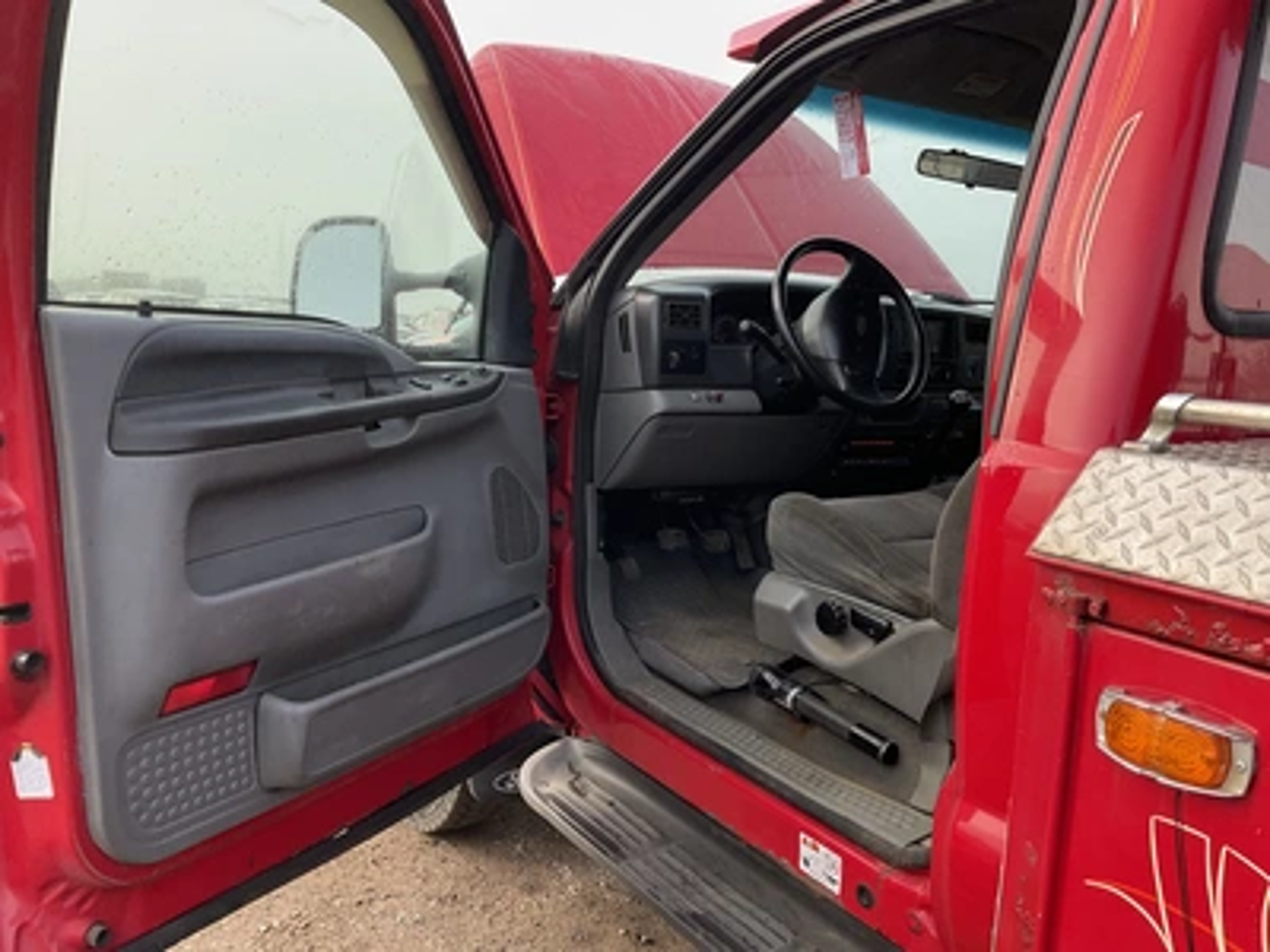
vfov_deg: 48.2
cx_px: 635
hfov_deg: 61.7
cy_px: 476
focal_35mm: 29
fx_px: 1064
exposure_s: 1/245
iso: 25
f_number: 1.8
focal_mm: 3
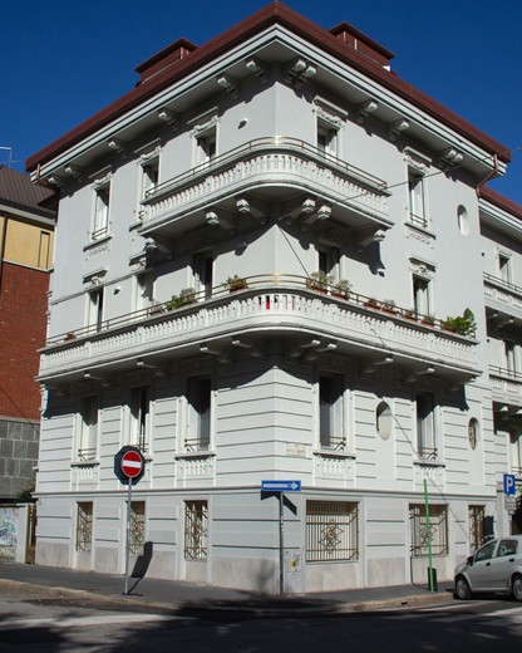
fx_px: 753
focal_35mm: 39
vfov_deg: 46.8
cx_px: 261
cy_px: 323
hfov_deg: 38.2
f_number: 3.5
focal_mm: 18
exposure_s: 1/2000
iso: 100
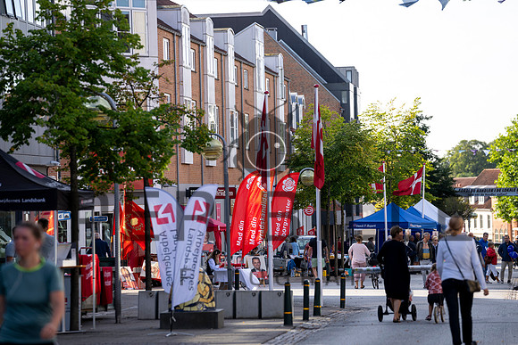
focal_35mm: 200
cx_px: 259
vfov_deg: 6.9
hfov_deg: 10.3
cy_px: 172
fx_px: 2878
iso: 200
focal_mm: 200
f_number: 4
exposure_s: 1/640
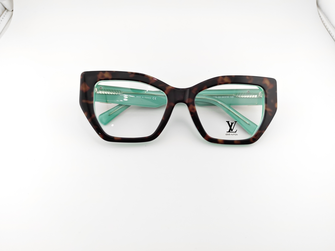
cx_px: 168
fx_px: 232
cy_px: 126
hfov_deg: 71.6
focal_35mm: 24
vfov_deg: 56.8
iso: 1000
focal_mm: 6.12
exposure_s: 1/400
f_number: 1.9
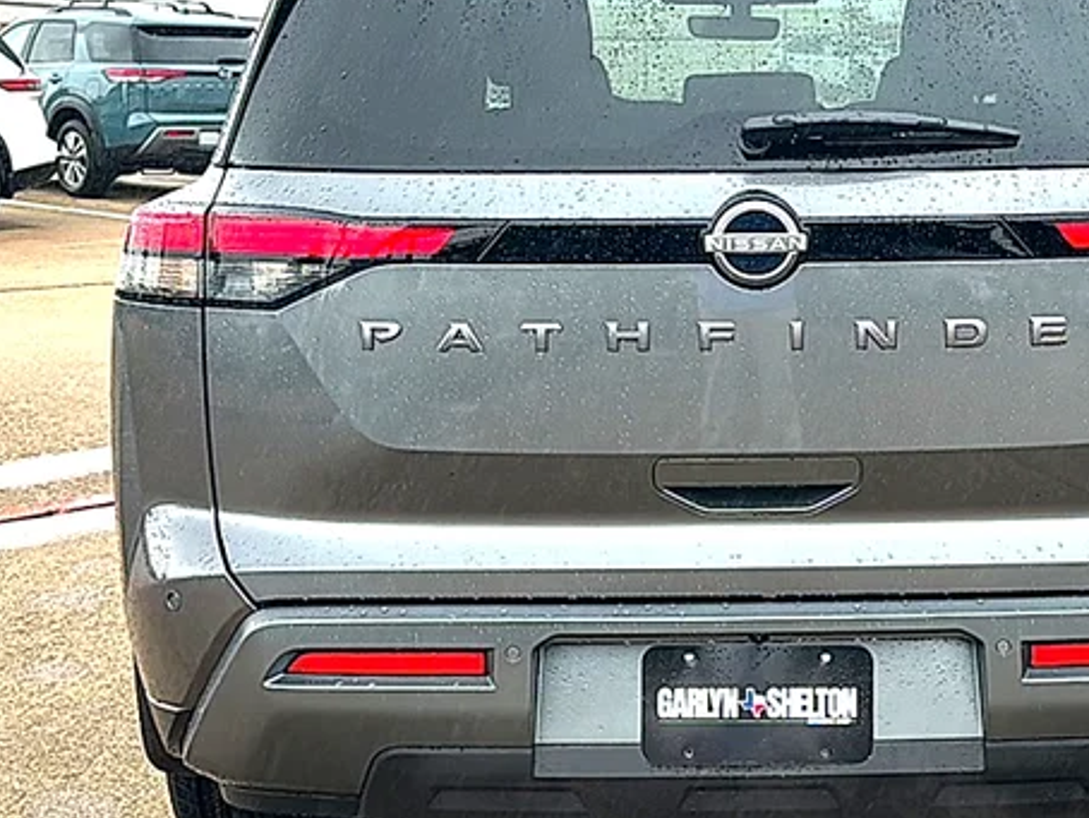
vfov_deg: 25.7
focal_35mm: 57
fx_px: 1794
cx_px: 777
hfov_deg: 33.3
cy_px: 344
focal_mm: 6.86
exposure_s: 1/171
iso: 64
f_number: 1.78
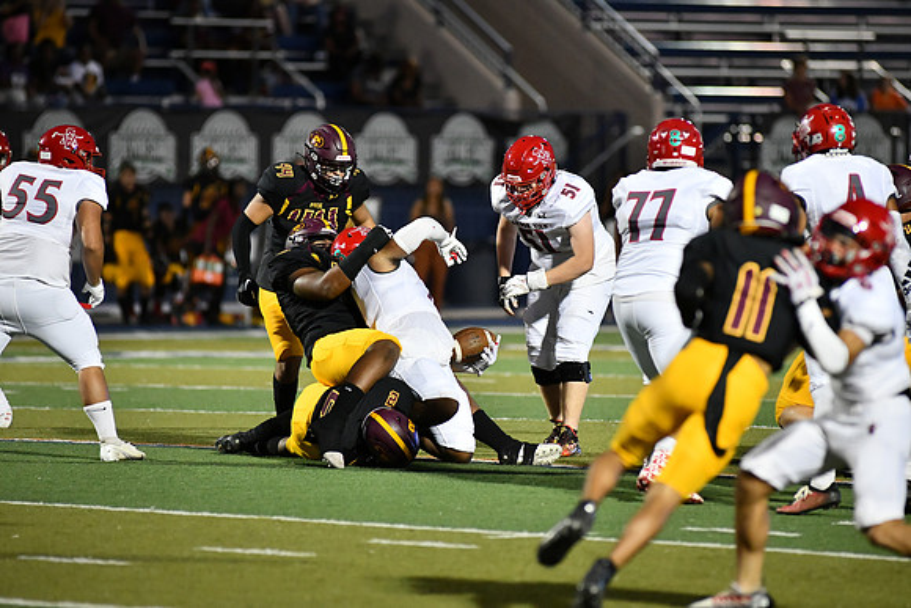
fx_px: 7593
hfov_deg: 6.9
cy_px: 304
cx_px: 456
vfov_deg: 4.6
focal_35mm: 300
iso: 6400
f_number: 4
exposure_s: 1/1250
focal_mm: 300
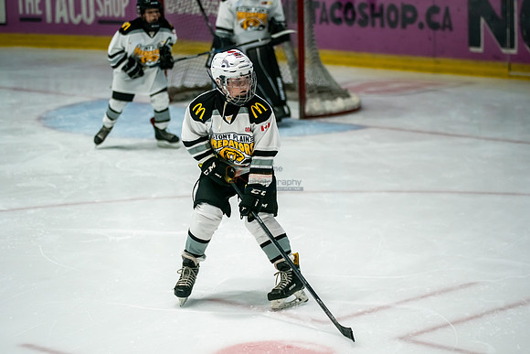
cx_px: 265
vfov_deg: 10.4
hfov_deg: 15.5
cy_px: 177
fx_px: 1944
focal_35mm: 132
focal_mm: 132
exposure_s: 1/1600
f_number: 3.2
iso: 3200
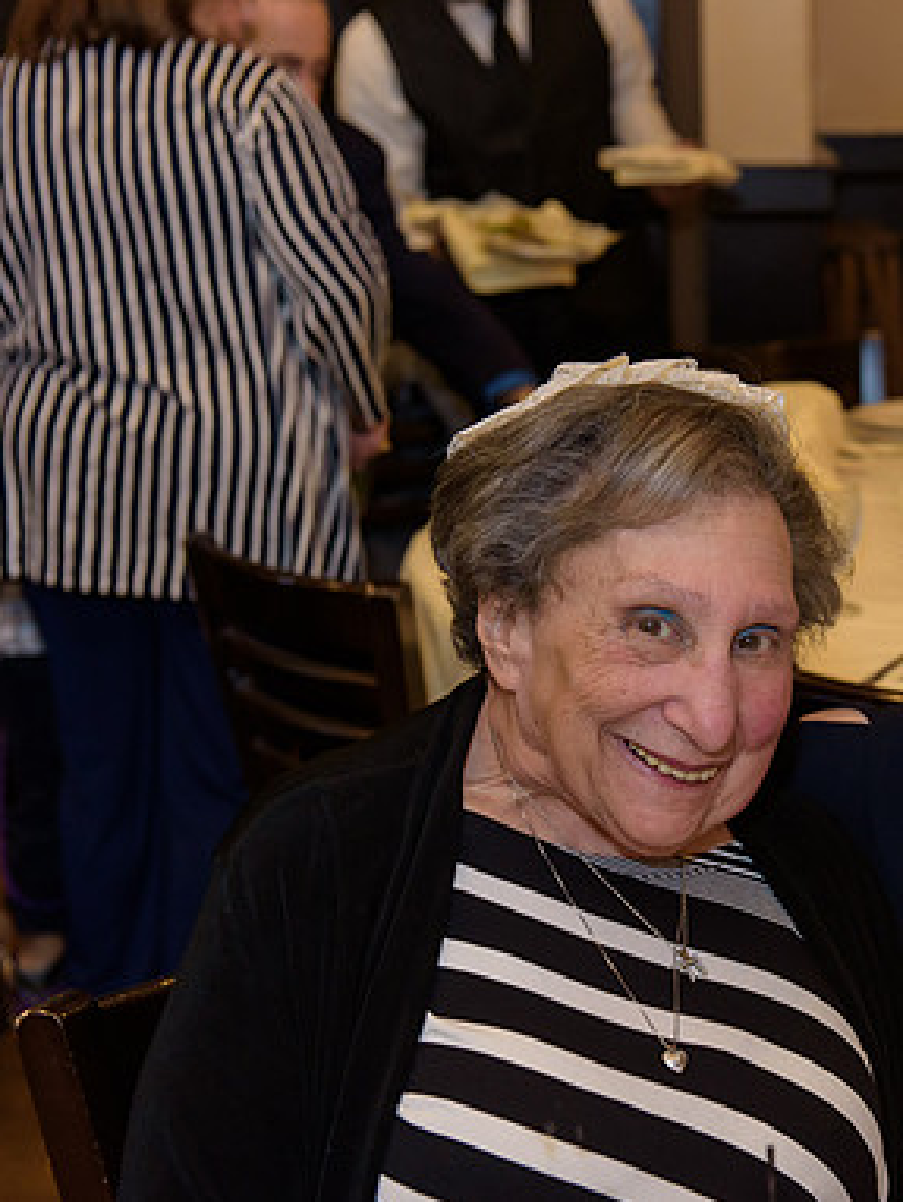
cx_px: 834
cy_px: 596
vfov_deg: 26.7
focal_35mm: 73
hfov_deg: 19.8
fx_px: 2536
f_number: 3.2
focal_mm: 50
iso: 1600
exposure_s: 1/125
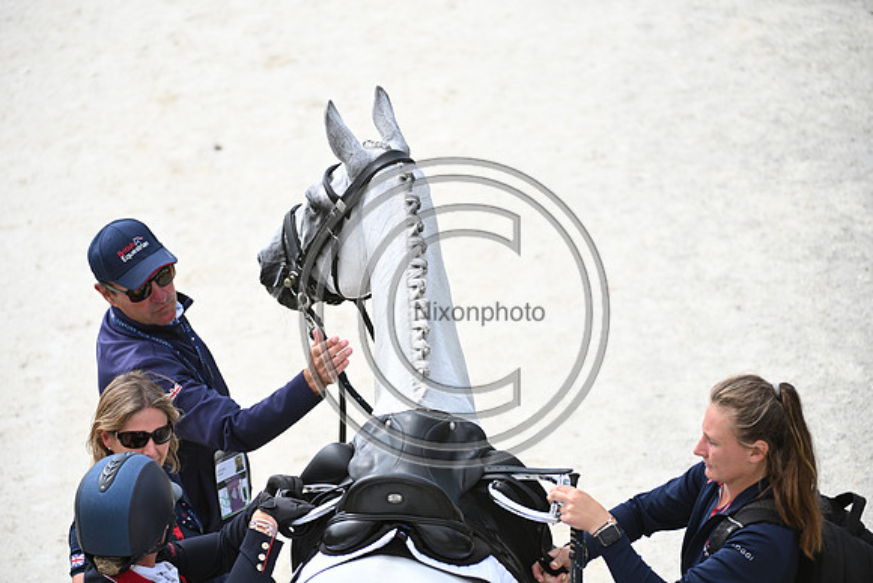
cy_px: 292
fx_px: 4851
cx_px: 436
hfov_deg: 10.3
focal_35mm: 200
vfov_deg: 6.9
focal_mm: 200
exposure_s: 1/1600
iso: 560
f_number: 4.5
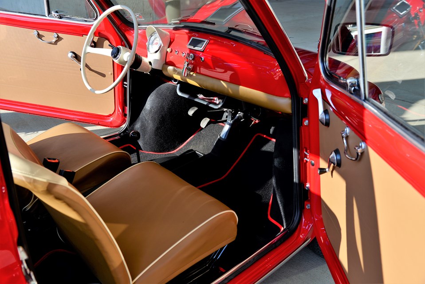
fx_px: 402
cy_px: 142
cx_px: 212
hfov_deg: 55.8
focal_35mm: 34
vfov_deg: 38.9
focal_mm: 34
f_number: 6.3
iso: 100
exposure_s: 1/125
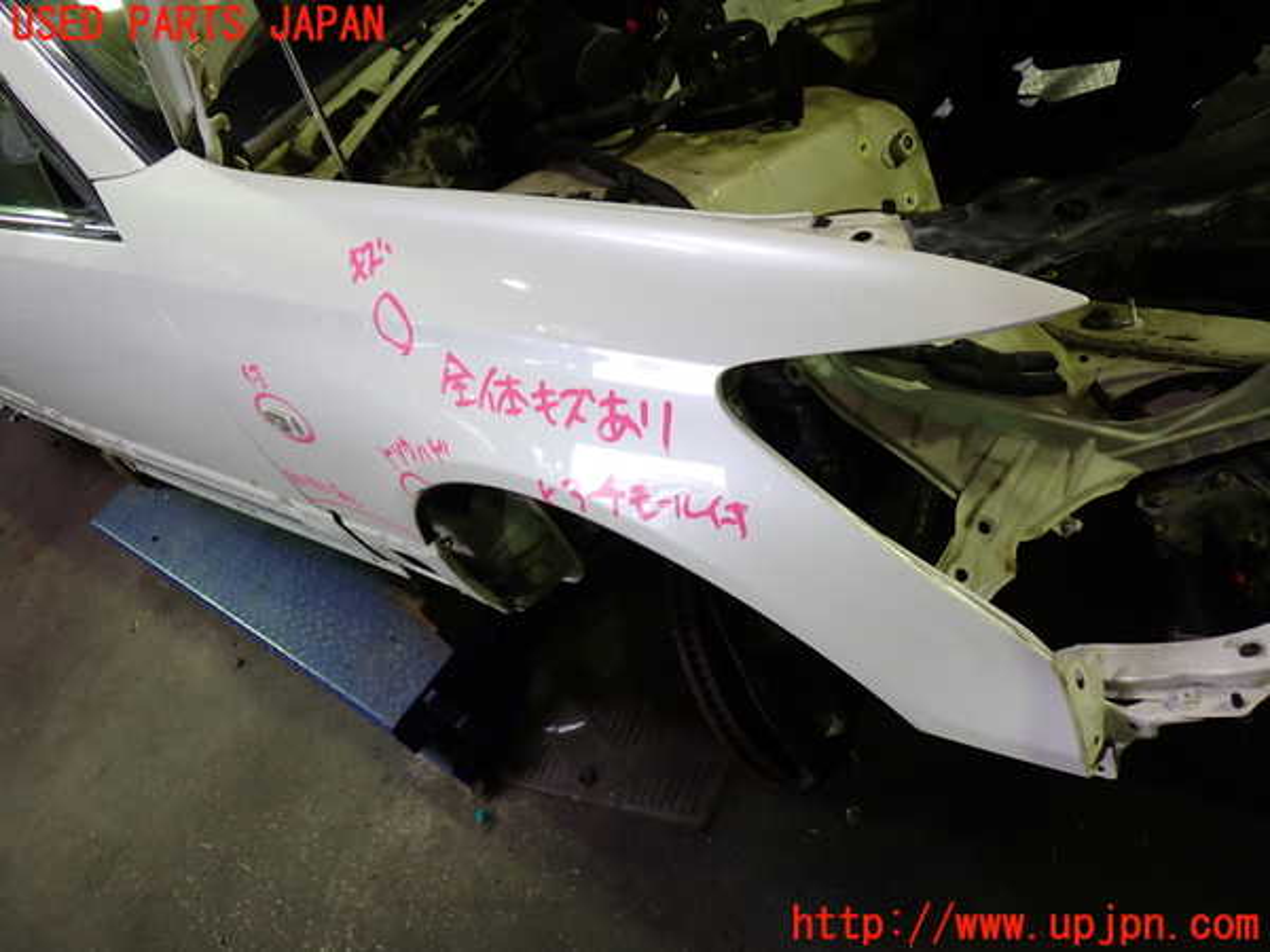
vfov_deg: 46.8
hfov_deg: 60.0
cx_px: 635
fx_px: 1101
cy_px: 476
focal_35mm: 30
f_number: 2.3
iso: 200
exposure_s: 1/40
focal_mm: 5.4
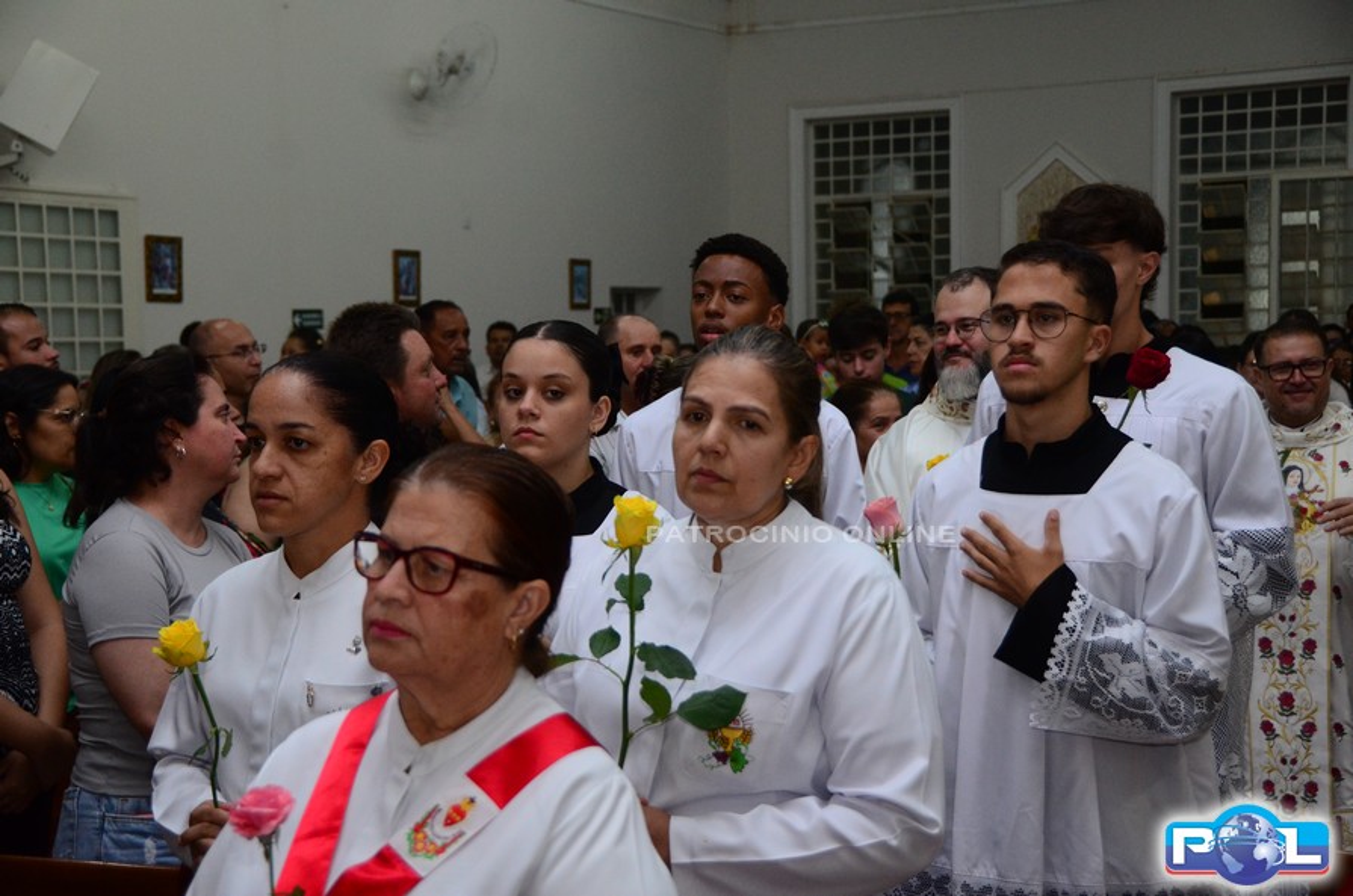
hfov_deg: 32.0
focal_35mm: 63
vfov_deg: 21.5
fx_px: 2363
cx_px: 676
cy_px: 448
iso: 1600
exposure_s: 1/200
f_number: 5
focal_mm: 42
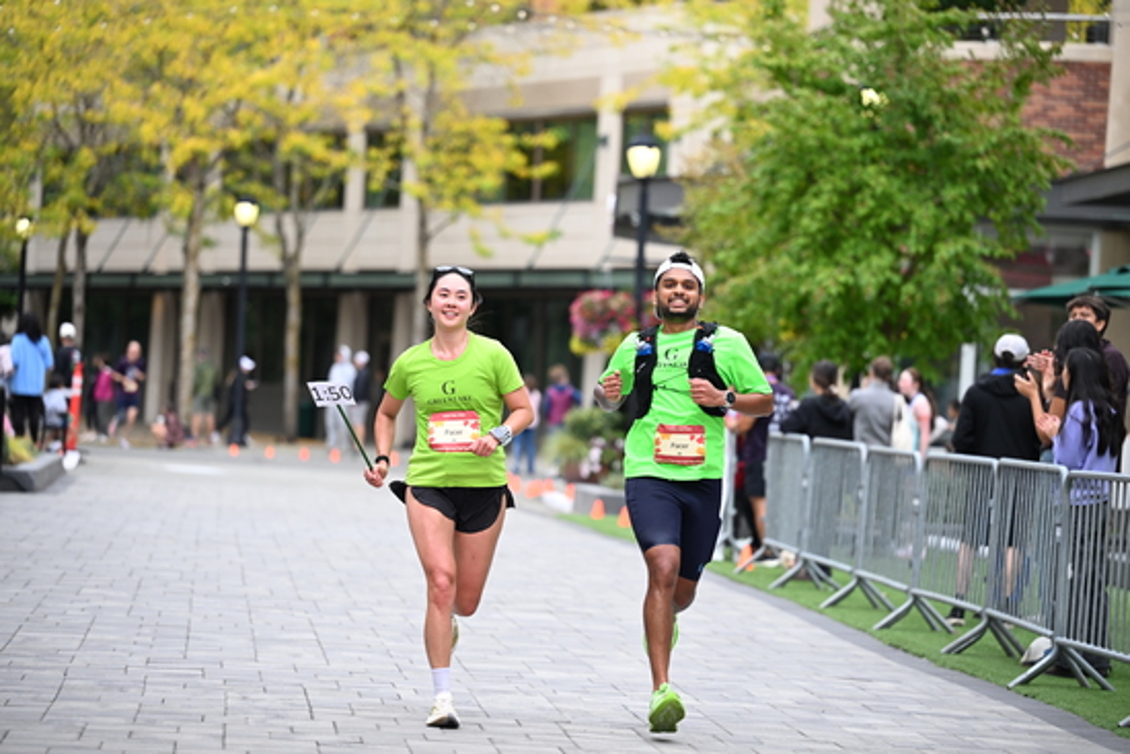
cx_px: 565
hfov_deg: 15.8
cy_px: 377
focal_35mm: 130
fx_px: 4081
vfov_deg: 10.6
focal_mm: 130
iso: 800
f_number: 2.8
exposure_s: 1/2000
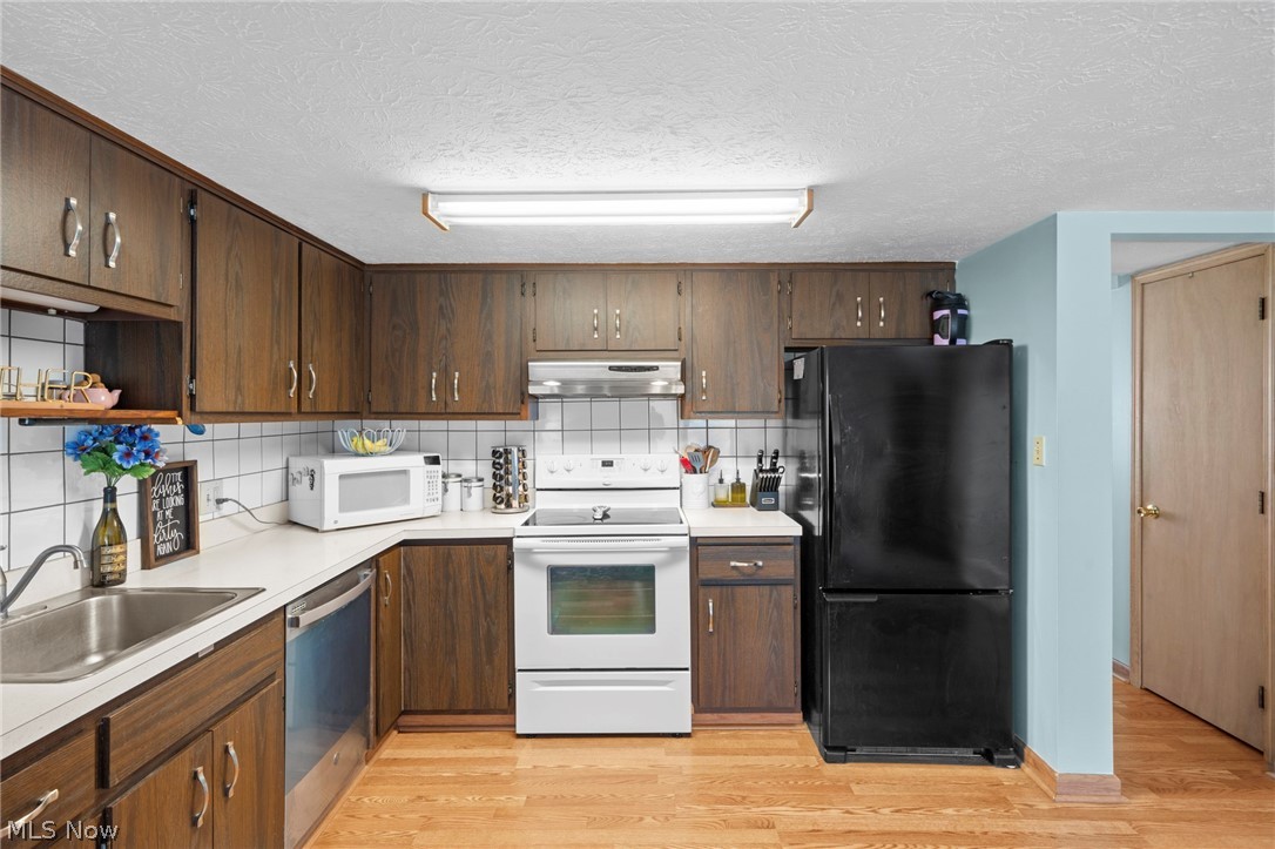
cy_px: 424
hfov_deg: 96.8
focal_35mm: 16
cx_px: 638
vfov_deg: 73.7
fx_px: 566
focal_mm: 16
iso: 250
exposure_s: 1/1.25
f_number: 9
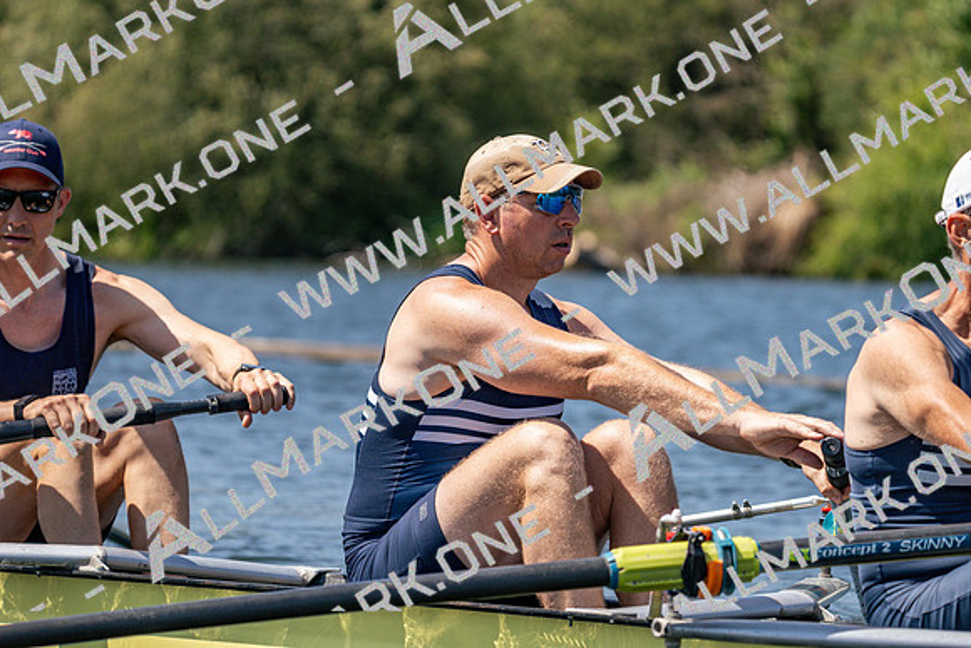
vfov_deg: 5.9
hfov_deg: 8.9
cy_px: 324
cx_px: 486
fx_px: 6259
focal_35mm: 232
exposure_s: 1/2000
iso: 320
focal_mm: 232
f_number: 5.6
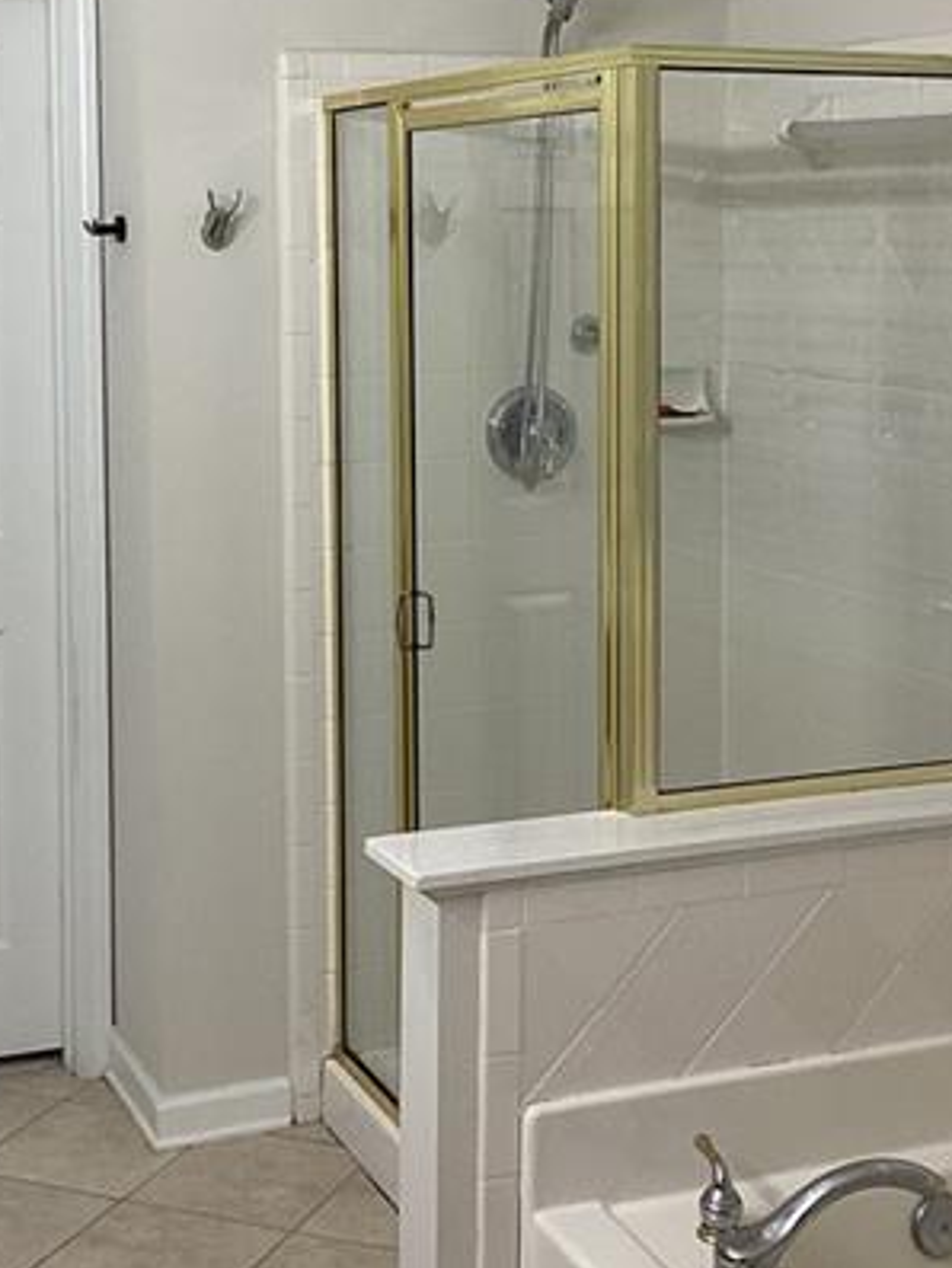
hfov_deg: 24.4
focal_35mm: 60
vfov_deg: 31.9
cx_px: 463
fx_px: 2199
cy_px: 412
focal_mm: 3.3
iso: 50
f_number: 2.4
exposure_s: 1/60
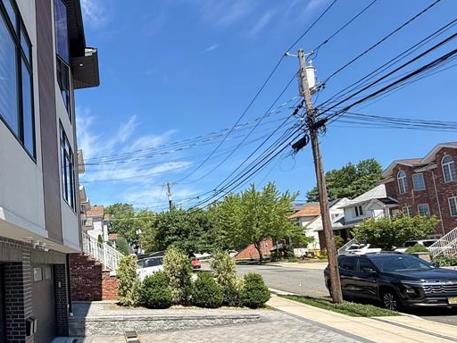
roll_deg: +2.6
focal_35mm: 28
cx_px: 47
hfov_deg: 55.2
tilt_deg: +6.4
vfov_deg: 49.1
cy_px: 222
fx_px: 370
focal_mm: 2.22
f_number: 2.2
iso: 50
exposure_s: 1/1285
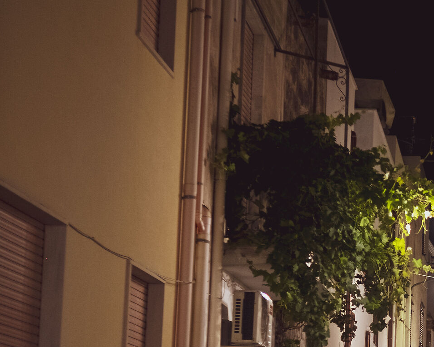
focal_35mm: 118
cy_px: 338
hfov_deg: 15.6
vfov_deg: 12.9
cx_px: 538
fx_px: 1516
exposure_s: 1/55
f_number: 1.4
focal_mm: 33
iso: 800
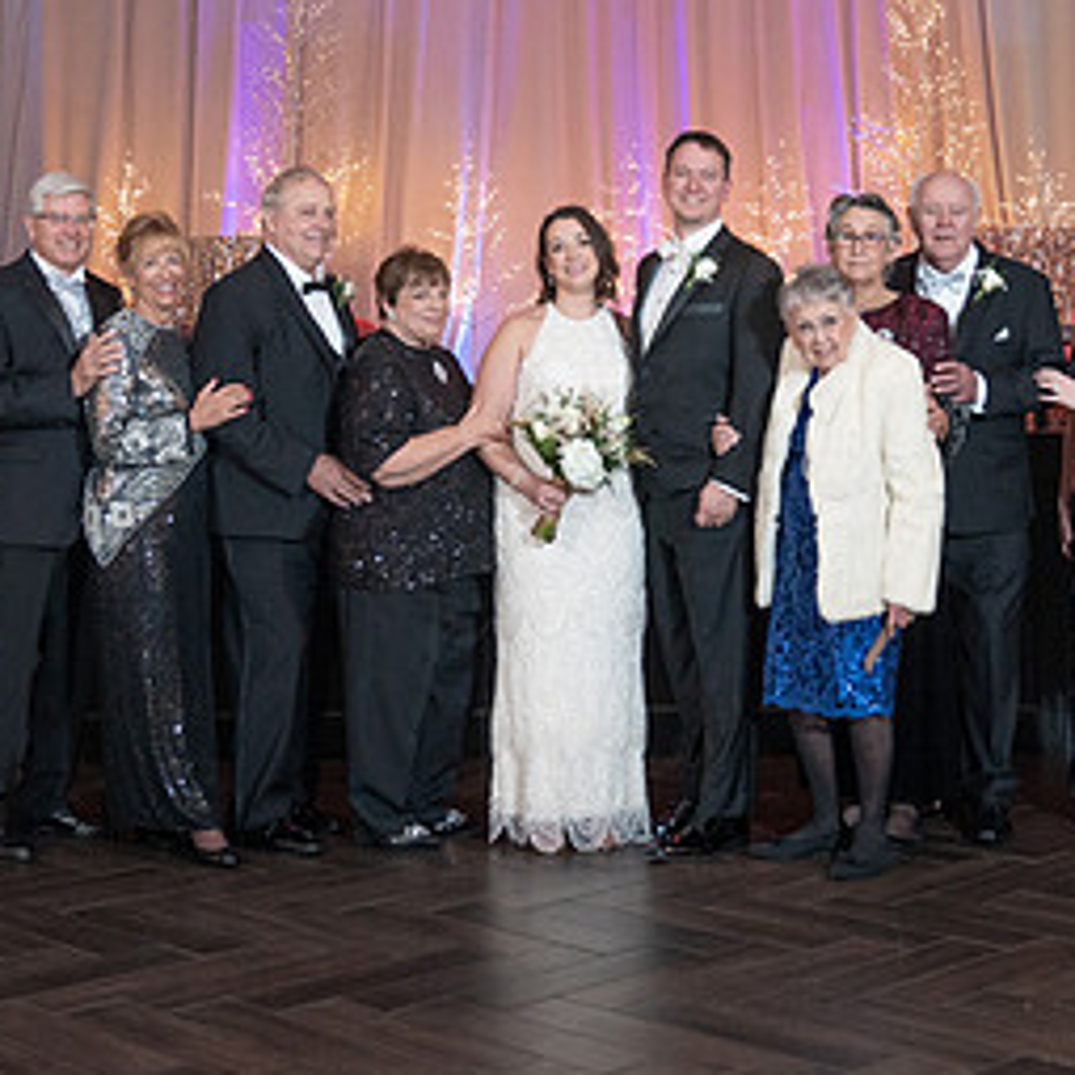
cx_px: 612
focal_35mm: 60
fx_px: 2108
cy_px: 391
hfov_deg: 28.6
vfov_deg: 28.5
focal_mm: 29
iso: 2000
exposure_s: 1/125
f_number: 4
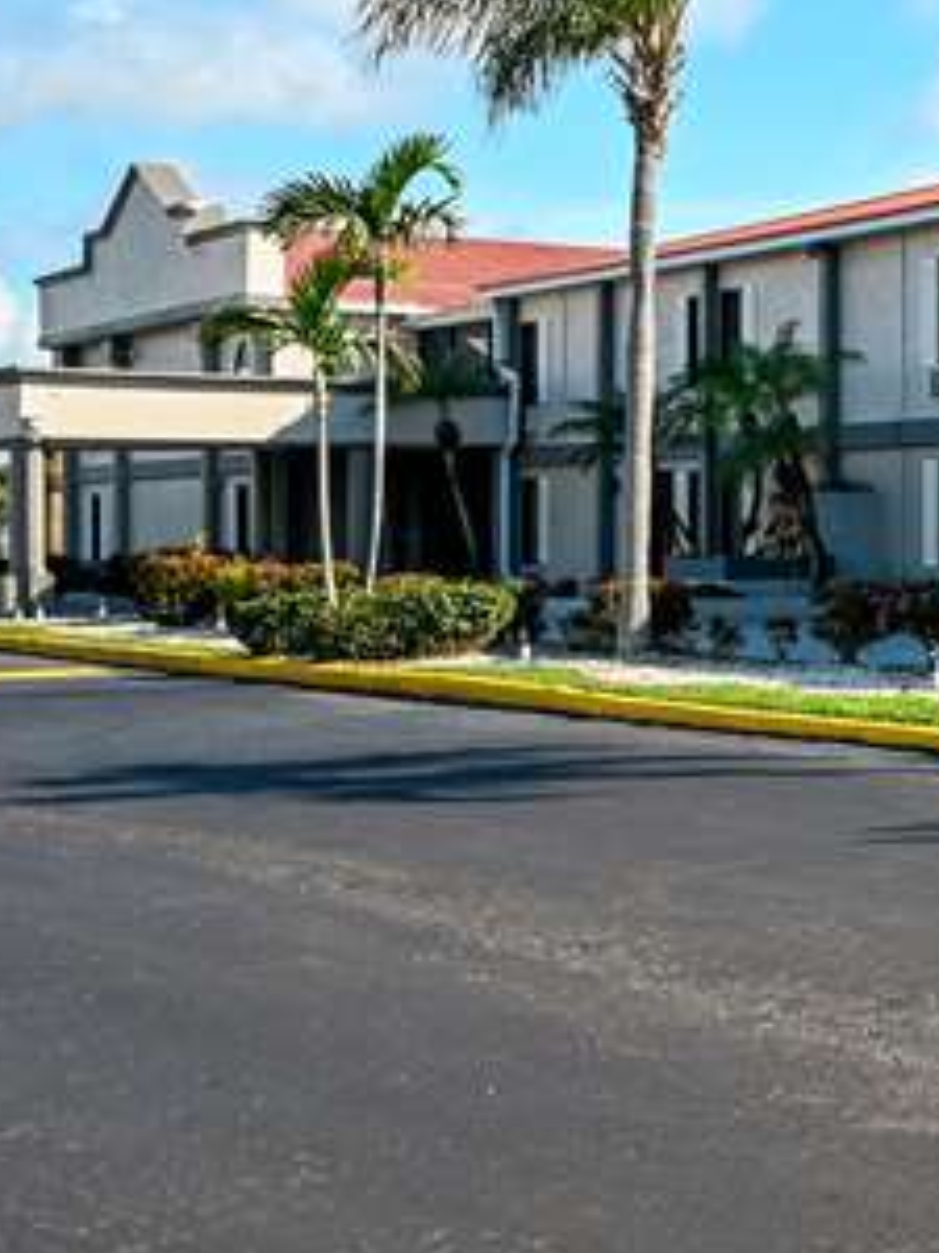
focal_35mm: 59
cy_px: 211
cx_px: 1669
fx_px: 2134
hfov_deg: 19.1
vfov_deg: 31.7
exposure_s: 1/200
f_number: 8
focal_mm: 18
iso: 100
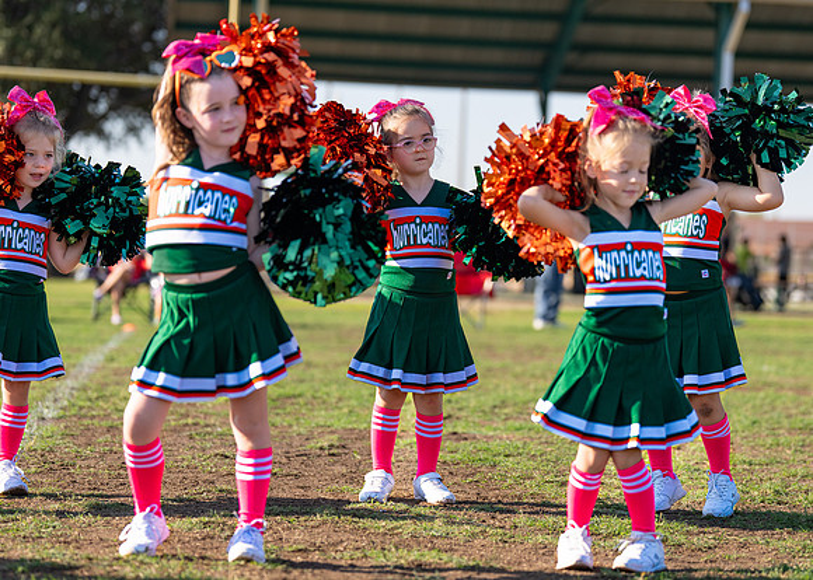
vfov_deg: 11.4
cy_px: 249
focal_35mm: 126
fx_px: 2908
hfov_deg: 15.9
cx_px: 436
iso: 250
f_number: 2.8
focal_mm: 99
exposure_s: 1/2500
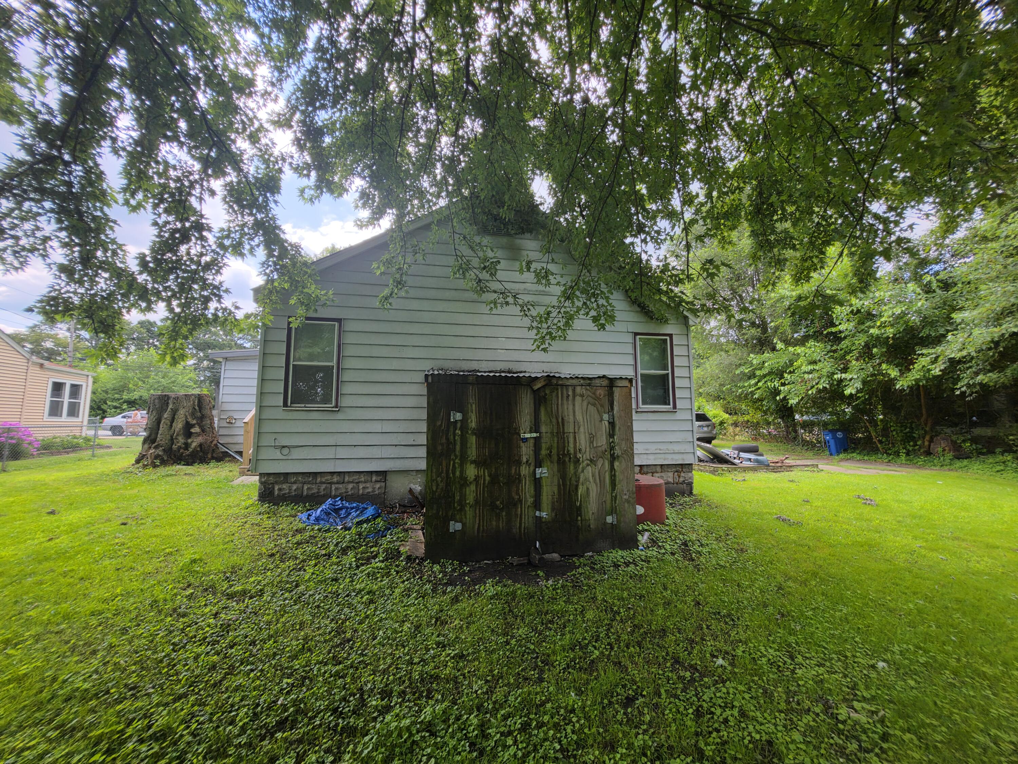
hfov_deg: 106.2
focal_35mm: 13
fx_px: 382
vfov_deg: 89.9
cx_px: 509
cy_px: 382
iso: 32
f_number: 1.9
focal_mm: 2.2
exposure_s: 1/443
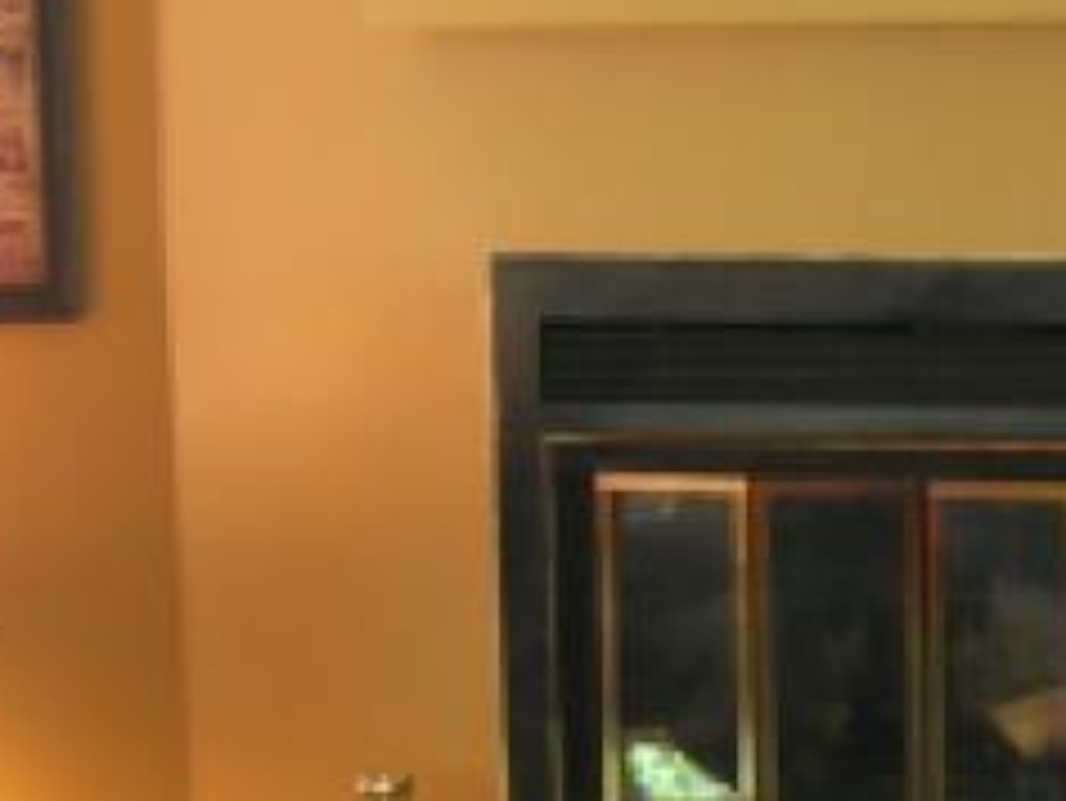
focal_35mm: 147
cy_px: 704
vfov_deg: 10.1
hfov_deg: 12.7
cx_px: 1588
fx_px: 4529
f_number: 2.9
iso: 58
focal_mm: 5.7
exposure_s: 1/3.9
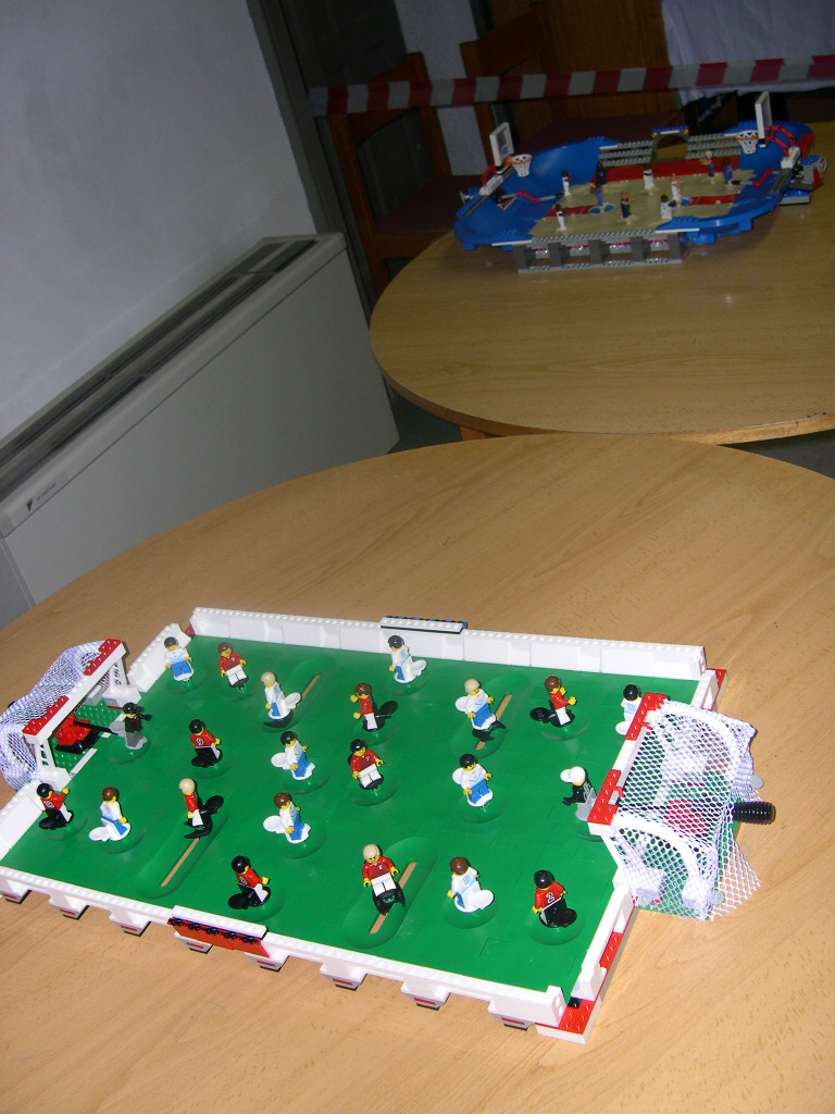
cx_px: 418
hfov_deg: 37.7
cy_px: 557
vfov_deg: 49.0
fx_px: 1222
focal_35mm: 38
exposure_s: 1/60
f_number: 2.8
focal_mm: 8
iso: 100
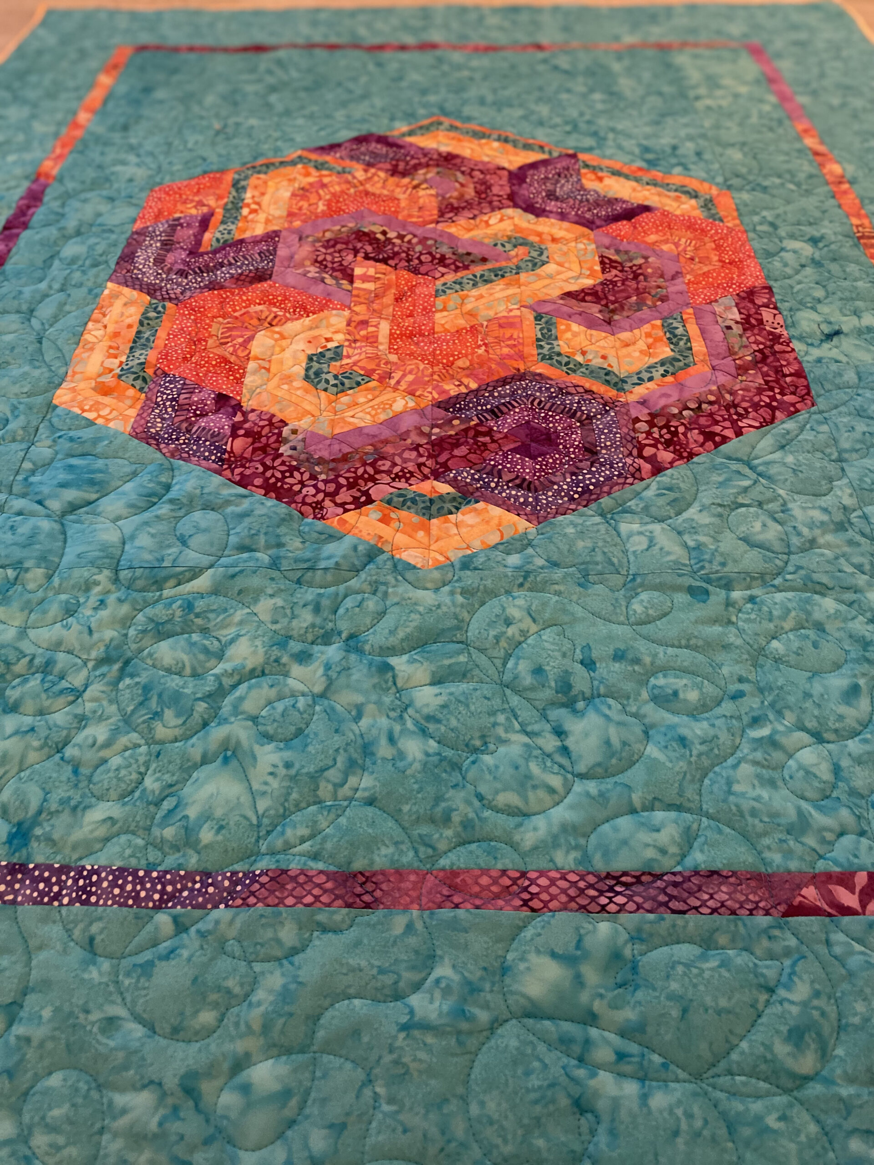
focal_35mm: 26
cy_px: 582
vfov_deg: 67.3
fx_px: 875
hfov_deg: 53.1
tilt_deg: -47.9
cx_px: 437
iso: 500
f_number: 1.8
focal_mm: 4.25
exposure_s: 1/25
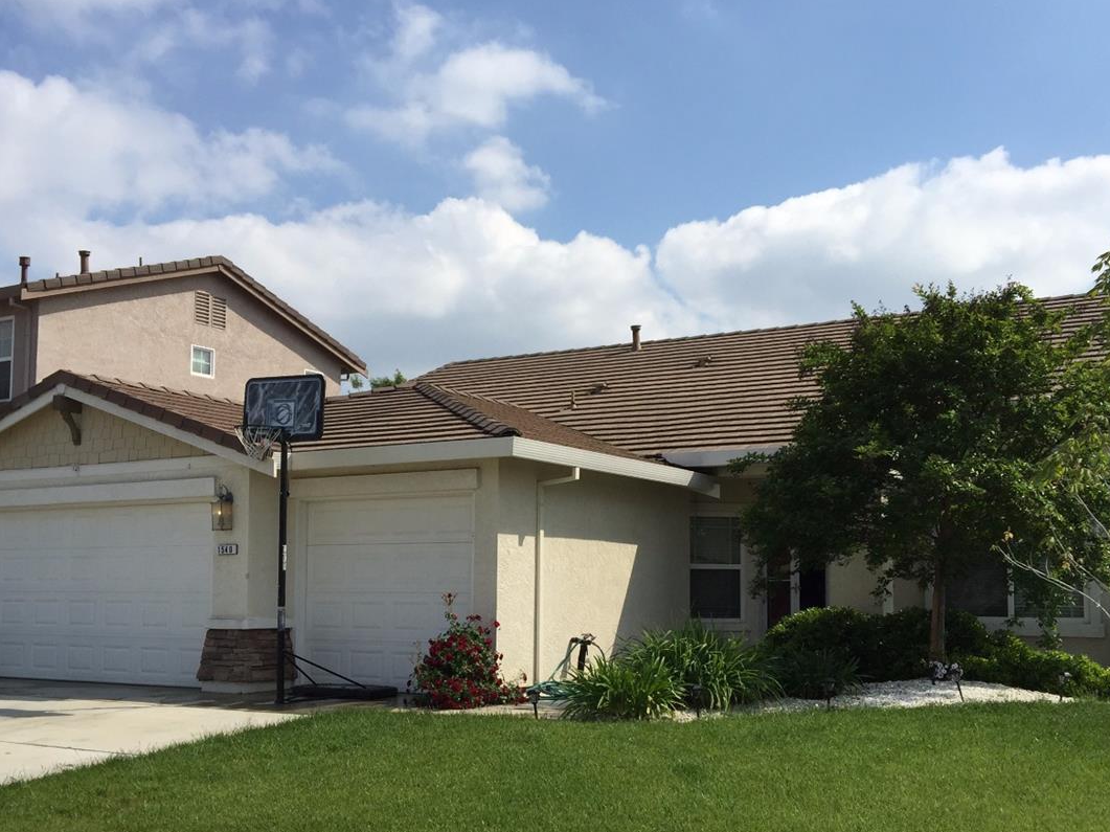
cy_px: 498
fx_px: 1314
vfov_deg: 35.0
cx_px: 565
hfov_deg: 45.8
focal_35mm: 41
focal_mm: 4.15
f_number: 2.2
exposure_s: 1/2825
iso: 32
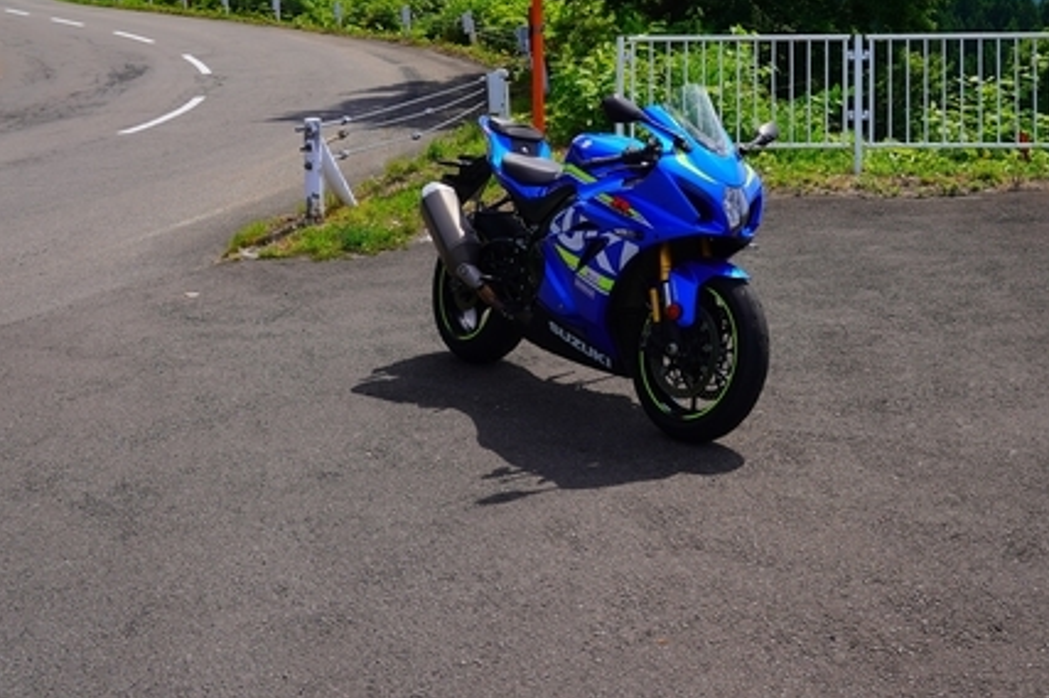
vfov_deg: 29.0
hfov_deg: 42.7
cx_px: 742
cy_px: 114
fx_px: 1310
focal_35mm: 45
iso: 100
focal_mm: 24
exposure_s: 1/640
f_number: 5.6
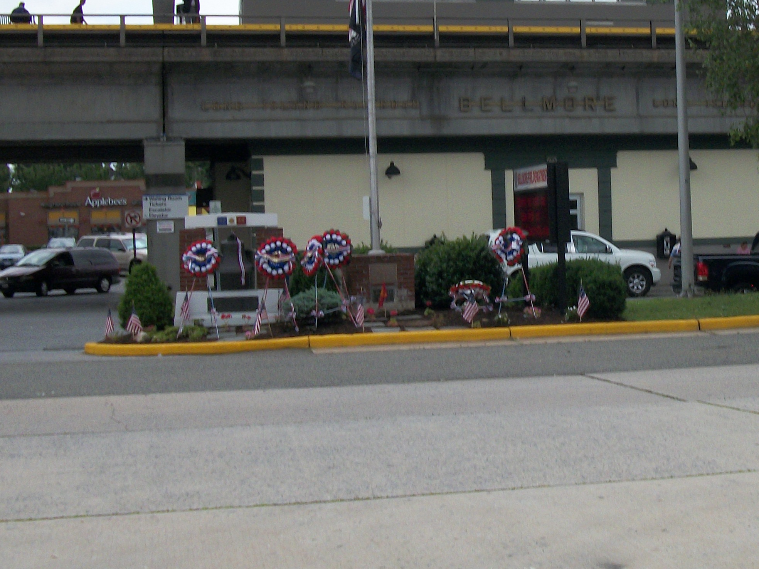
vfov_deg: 22.5
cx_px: 568
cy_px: 219
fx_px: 1425
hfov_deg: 29.4
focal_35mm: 65
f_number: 8.8
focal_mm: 5.7
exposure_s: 1/125
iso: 80
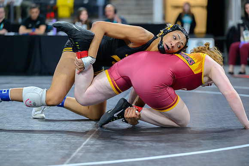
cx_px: 124
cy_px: 83
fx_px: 761
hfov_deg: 18.6
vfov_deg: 12.5
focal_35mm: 110
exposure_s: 1/800
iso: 2800
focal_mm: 110
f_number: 2.8
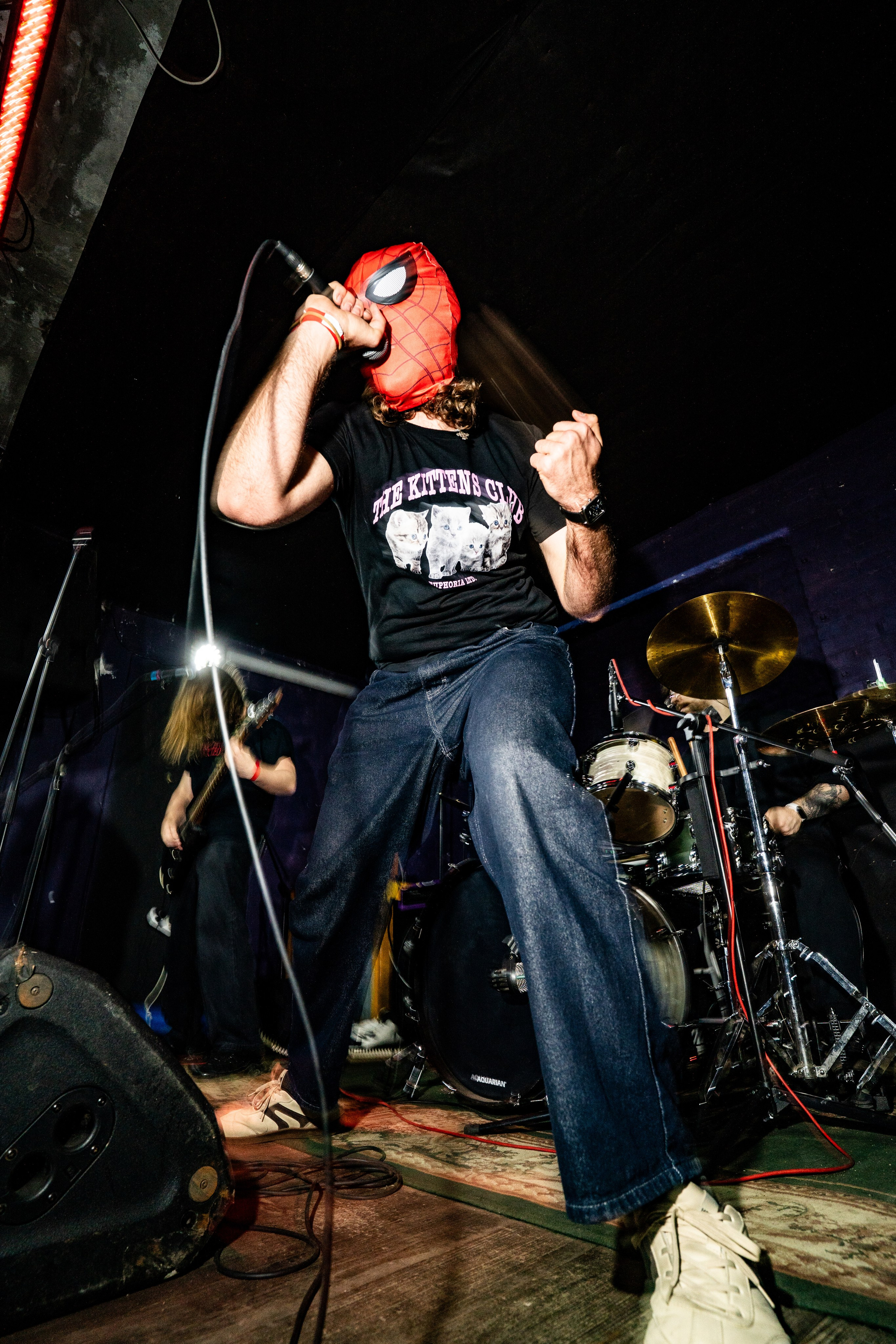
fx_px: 635
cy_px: 672
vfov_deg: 93.3
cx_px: 448
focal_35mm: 17
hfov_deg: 70.4
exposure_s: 1/15
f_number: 5
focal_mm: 17
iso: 500
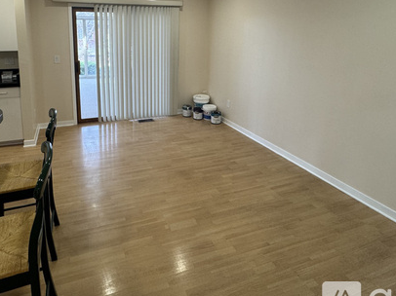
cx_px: 155
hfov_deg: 73.0
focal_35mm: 23
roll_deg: -0.1
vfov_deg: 56.2
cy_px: 77
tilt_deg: -10.0
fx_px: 263
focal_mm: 2.22
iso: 125
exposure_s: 1/120
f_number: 2.2
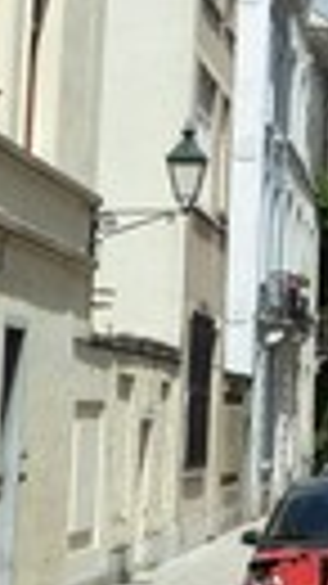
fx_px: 2075
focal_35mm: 134
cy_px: -2
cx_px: 824
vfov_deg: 15.7
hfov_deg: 8.2
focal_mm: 5.7
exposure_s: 1/500
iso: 125
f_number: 5
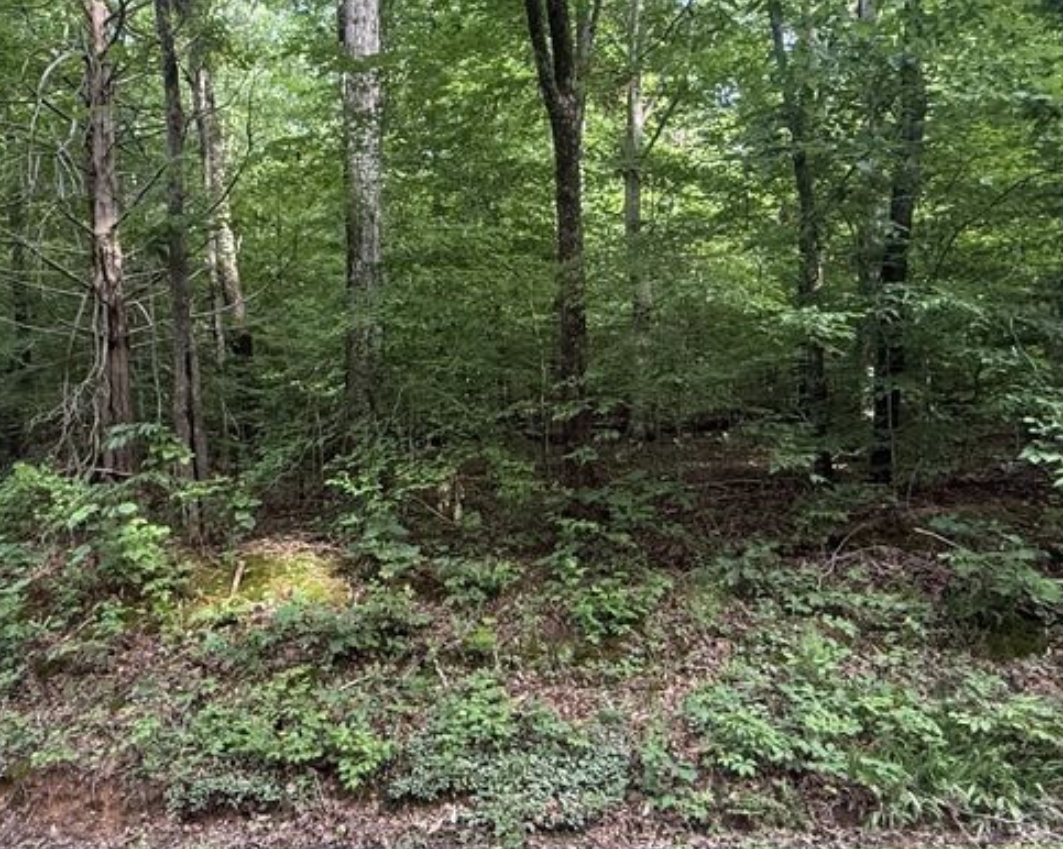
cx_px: 392
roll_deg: +2.4
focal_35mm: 29
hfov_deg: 59.6
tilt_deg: +7.0
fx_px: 912
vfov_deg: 49.9
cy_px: 438
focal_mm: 2.22
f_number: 2.2
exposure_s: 1/99
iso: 250
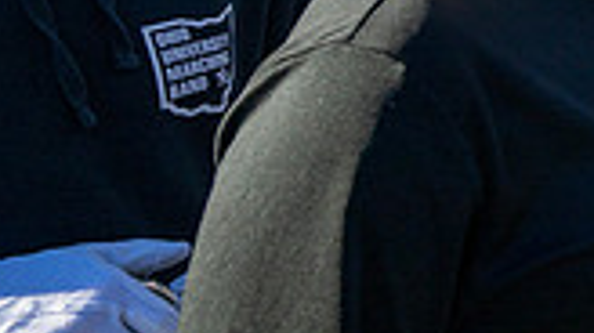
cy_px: -128
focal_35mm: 52
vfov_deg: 20.5
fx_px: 818
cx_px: 877
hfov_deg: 27.9
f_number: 5
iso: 320
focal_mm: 14
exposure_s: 1/2000
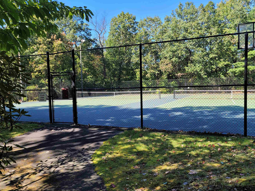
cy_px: 99
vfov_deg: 49.7
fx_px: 206
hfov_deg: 63.4
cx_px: 131
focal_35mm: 28
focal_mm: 7
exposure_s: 1/215
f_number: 1.8
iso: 20
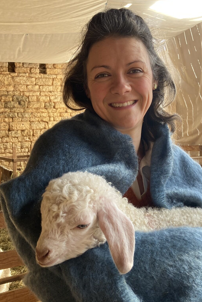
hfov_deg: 34.1
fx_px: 328
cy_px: 151
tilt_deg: -1.2
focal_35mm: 39
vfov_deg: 49.5
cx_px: 122
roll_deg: +2.6
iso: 40
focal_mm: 3.99
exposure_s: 1/121
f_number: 1.8
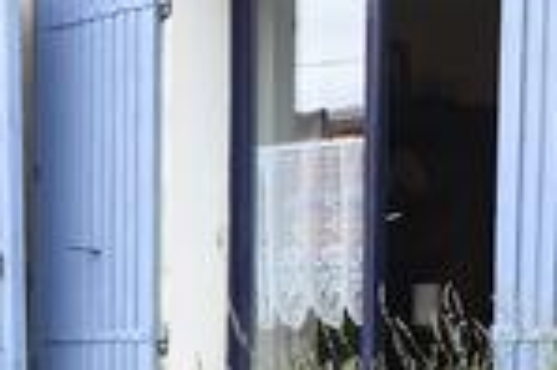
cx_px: -239
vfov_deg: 14.6
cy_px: 424
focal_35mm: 91
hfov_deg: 19.9
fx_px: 1406
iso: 50
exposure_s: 1/211
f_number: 2.4
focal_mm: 4.3
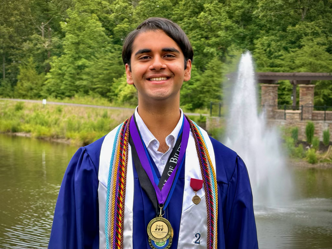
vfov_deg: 14.8
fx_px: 959
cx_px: 166
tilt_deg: -3.7
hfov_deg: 19.6
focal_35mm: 100
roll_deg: -0.9
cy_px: 124
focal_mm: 16.89
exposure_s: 1/353
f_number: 2.8
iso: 50
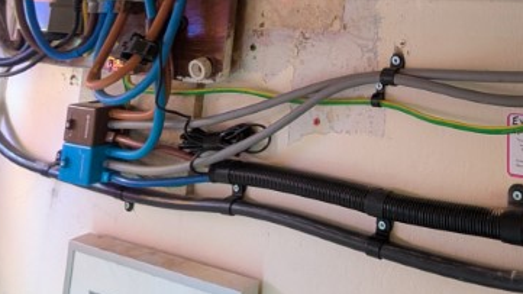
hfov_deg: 57.2
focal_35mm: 29
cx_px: 466
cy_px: -29
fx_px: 402
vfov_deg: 34.7
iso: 480
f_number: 1.7
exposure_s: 1/25
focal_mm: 2.02
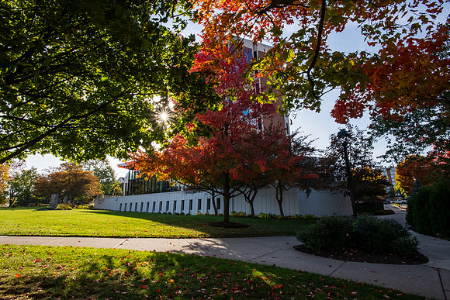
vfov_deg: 62.0
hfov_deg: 84.0
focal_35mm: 20
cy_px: 150
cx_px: 225
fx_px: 250
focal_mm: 20
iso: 800
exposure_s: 1/200
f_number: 20
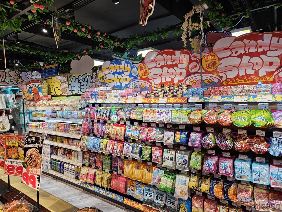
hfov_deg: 73.9
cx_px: 141
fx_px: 187
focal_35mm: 23
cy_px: 106
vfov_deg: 58.9
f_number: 1.8
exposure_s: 1/120
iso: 100
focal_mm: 5.4
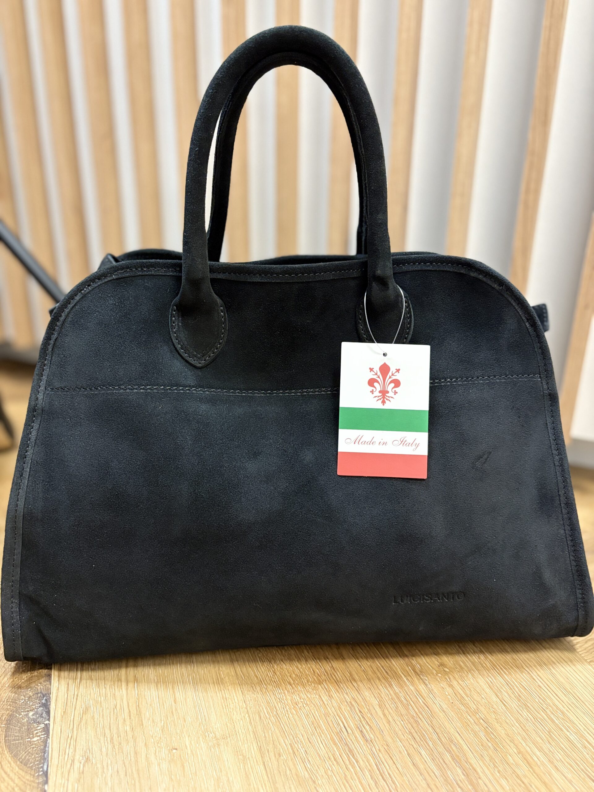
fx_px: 595
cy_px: 396
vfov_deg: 67.3
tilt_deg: -21.0
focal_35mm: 26
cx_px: 297
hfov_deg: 53.1
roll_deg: -0.5
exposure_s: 1/50
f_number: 1.6
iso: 400
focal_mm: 5.96
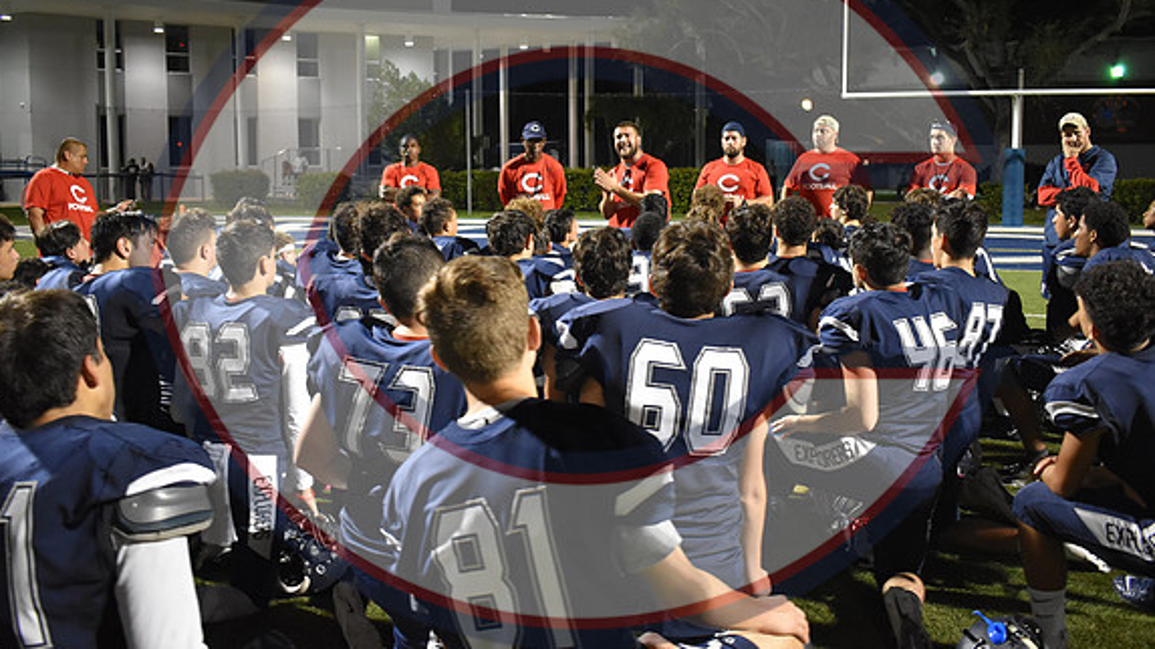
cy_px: 265
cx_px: 572
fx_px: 1072
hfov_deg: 56.6
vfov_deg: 33.6
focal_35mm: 35
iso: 2200
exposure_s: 1/60
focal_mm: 22
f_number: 3.8
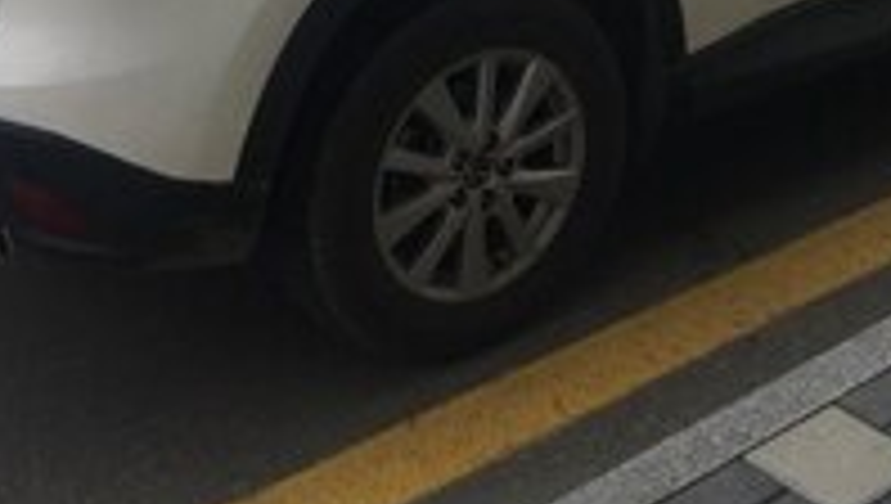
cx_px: 706
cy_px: -90
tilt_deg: -17.9
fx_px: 1869
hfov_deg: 26.3
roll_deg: -3.3
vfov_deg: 14.9
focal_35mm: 79
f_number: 2.2
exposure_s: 1/1163
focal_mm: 4.15
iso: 32
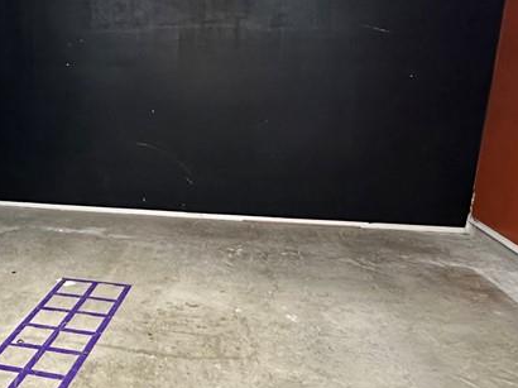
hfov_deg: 50.0
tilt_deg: -13.8
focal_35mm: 35
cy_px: 201
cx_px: 116
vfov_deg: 40.7
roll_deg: +0.2
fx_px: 523
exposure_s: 1/60
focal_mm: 2.22
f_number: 2.2
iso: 800
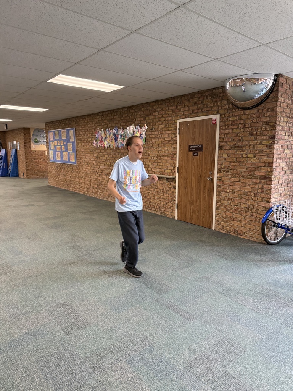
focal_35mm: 24
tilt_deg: -7.9
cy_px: 196
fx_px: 271
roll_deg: +0.1
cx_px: 146
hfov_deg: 56.8
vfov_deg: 71.6
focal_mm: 6.76
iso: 320
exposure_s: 1/120
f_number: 1.78
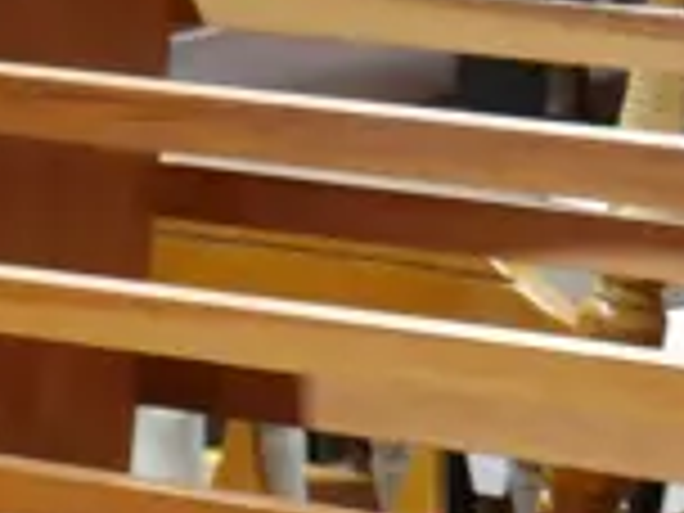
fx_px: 4248
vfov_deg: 6.4
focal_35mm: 215
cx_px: 230
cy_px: 1519
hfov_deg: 9.2
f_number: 3.6
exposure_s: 1/60
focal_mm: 16
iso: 640
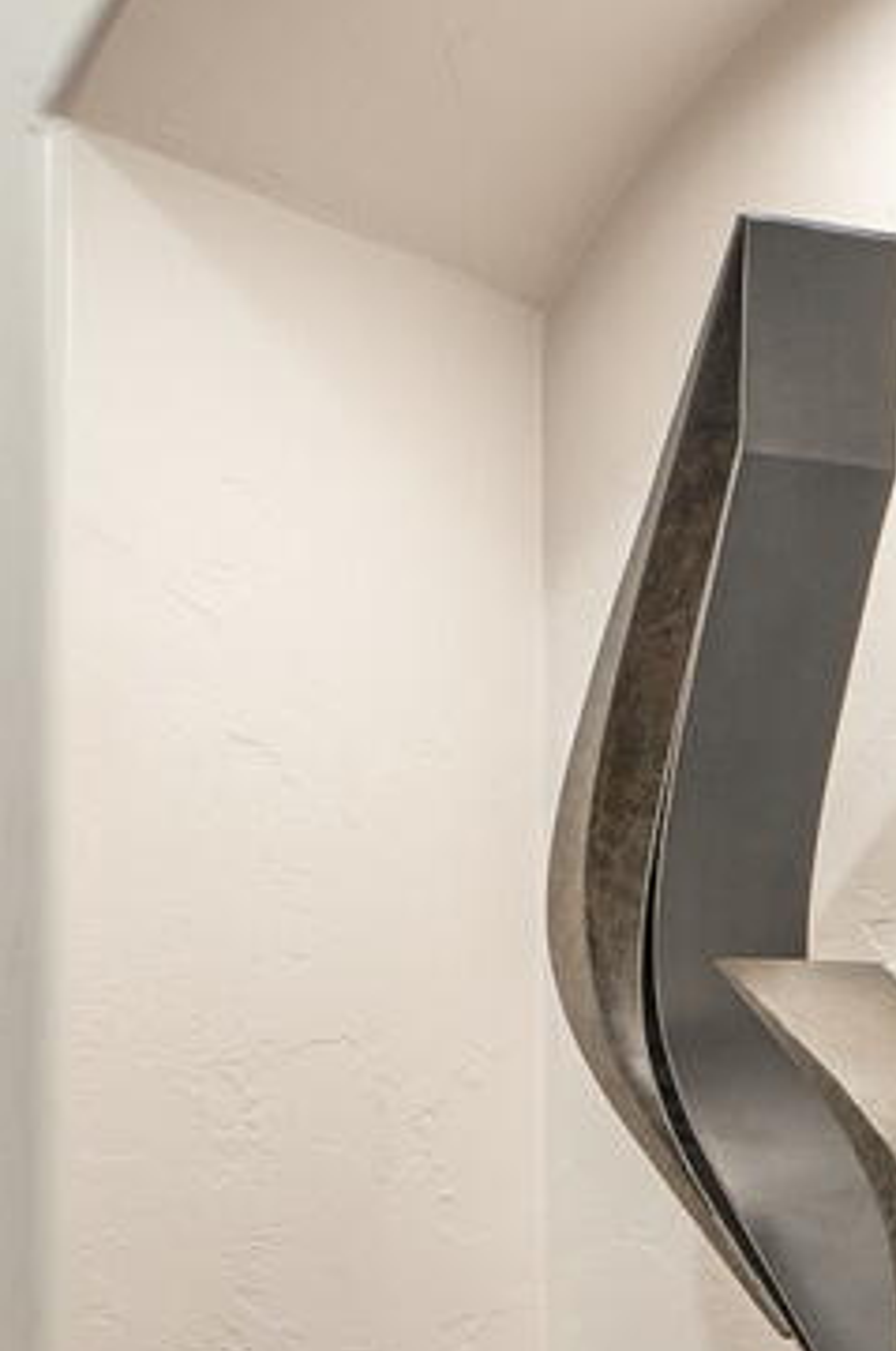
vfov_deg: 20.2
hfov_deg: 14.7
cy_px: 1940
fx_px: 3332
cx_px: -221
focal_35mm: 89
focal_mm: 16
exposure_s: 1
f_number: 9
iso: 200
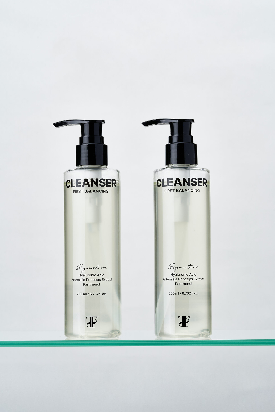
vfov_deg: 22.6
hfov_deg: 15.2
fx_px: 1031
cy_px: 206
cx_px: 138
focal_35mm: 90
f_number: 16
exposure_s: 1/160
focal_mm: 90
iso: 800
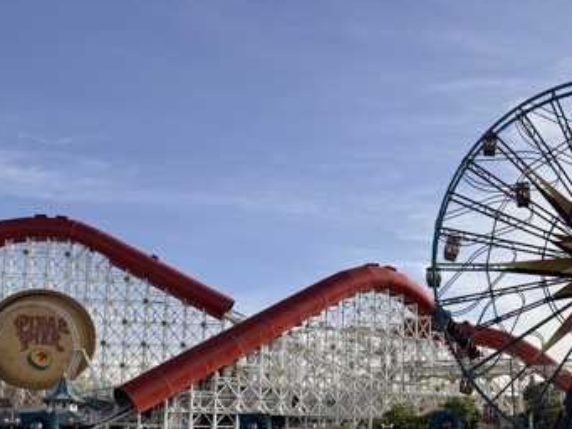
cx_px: 502
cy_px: 365
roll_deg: -0.1
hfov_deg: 39.4
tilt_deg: +6.8
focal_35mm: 45
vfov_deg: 31.1
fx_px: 744
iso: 80
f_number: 1.78
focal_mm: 6.76
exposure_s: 1/5319
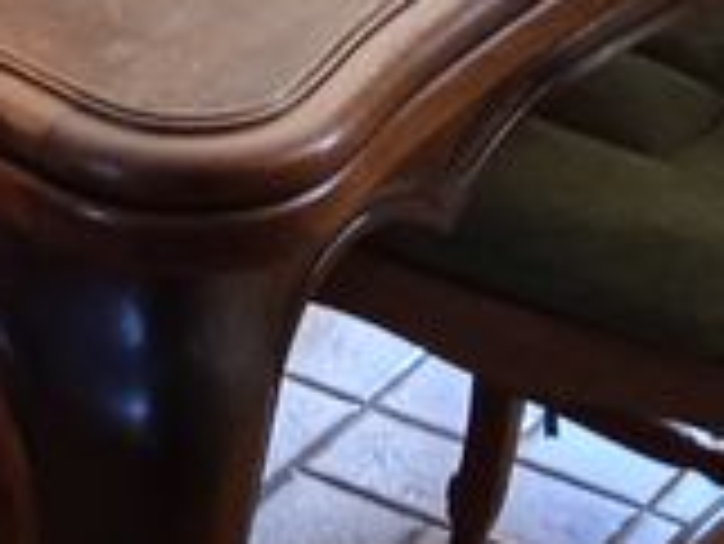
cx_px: -724
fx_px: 3642
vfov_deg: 8.4
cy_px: -229
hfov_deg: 10.4
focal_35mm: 174
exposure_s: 1/33.3
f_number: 2.2
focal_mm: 3.43
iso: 219
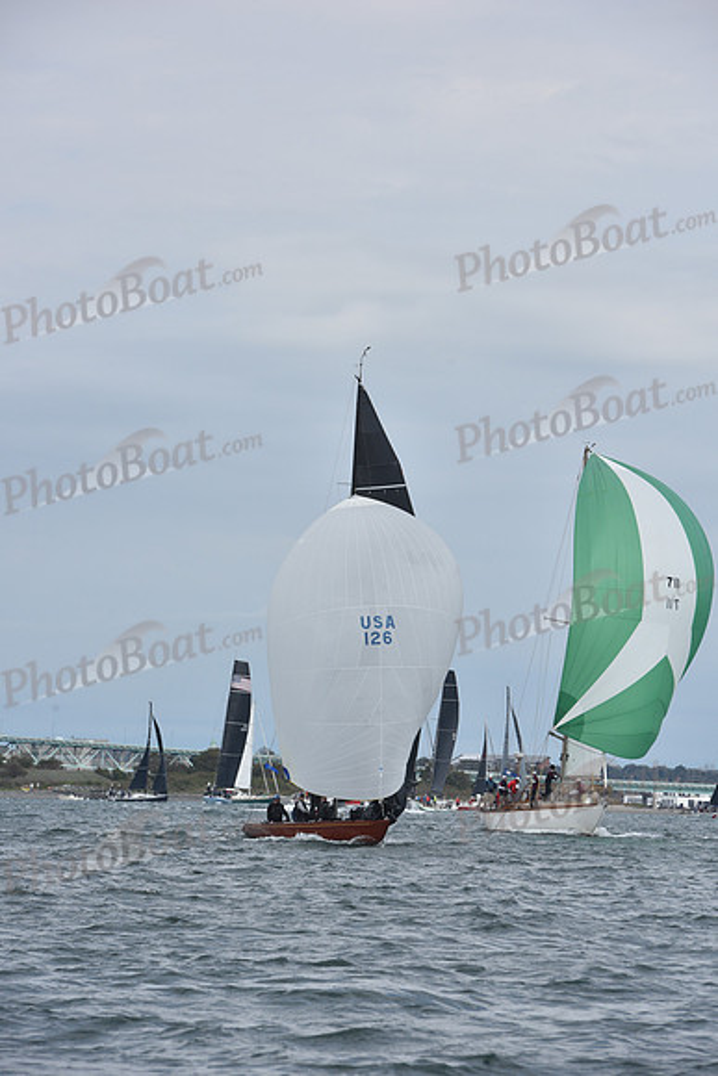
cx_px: 359
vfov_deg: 11.7
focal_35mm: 175
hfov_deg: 7.9
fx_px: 5232
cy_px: 538
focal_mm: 175
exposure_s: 1/1000
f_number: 11
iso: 400
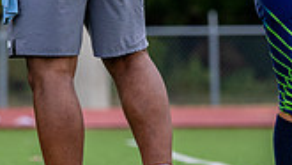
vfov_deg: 1.8
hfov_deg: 3.2
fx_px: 5198
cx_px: -46
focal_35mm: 671
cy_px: -88
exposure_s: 1/3200
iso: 500
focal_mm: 127
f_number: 2.8
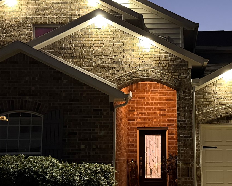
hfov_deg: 32.6
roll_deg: +0.2
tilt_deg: +8.0
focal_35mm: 57
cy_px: 105
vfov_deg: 26.6
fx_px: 391
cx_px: 166
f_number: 1.78
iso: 1000
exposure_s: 1/35
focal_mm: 6.76
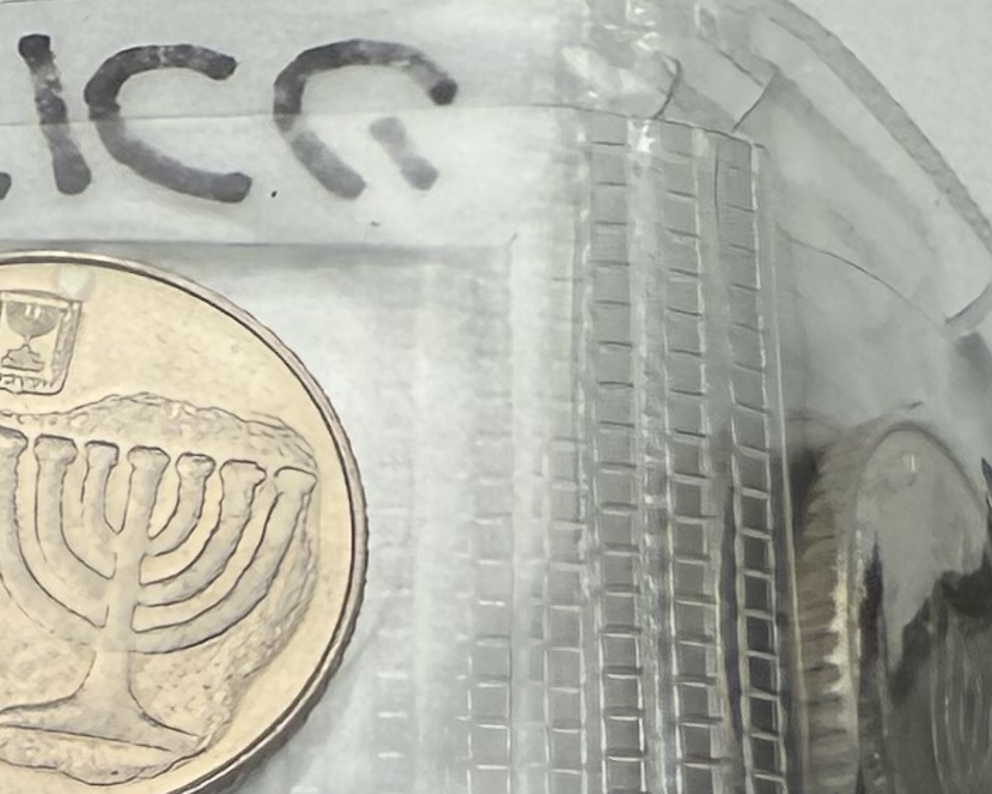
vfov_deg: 10.4
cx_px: -1216
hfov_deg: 12.1
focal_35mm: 134
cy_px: 1720
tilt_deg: -78.5
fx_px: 3934
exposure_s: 1/344
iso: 40
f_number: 2.2
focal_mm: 2.22
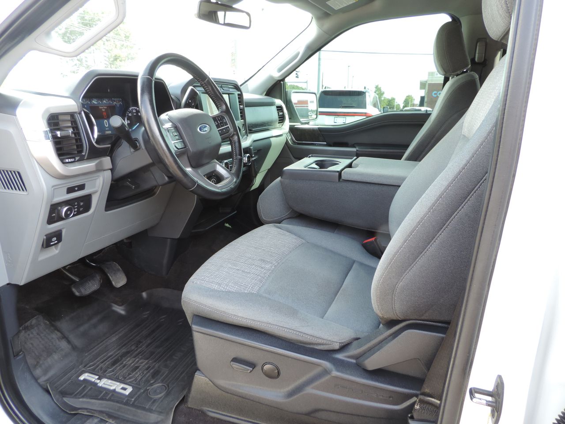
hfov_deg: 71.6
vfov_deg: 56.8
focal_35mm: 24
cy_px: 212
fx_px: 392
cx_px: 282
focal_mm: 4.3
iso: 80
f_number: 3
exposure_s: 1/40
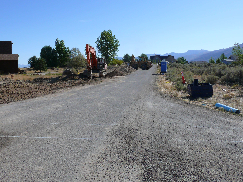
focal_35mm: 38
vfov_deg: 37.7
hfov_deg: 49.0
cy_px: 86
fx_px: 267
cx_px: 114
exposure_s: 1/400
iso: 100
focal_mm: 7.4
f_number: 7.1
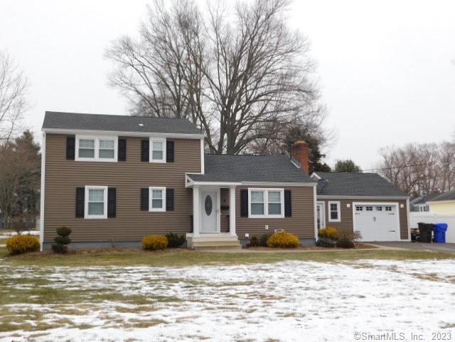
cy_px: 171
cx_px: 228
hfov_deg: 46.8
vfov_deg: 36.0
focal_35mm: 40
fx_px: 526
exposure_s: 1/320
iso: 125
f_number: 3.6
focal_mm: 7.1
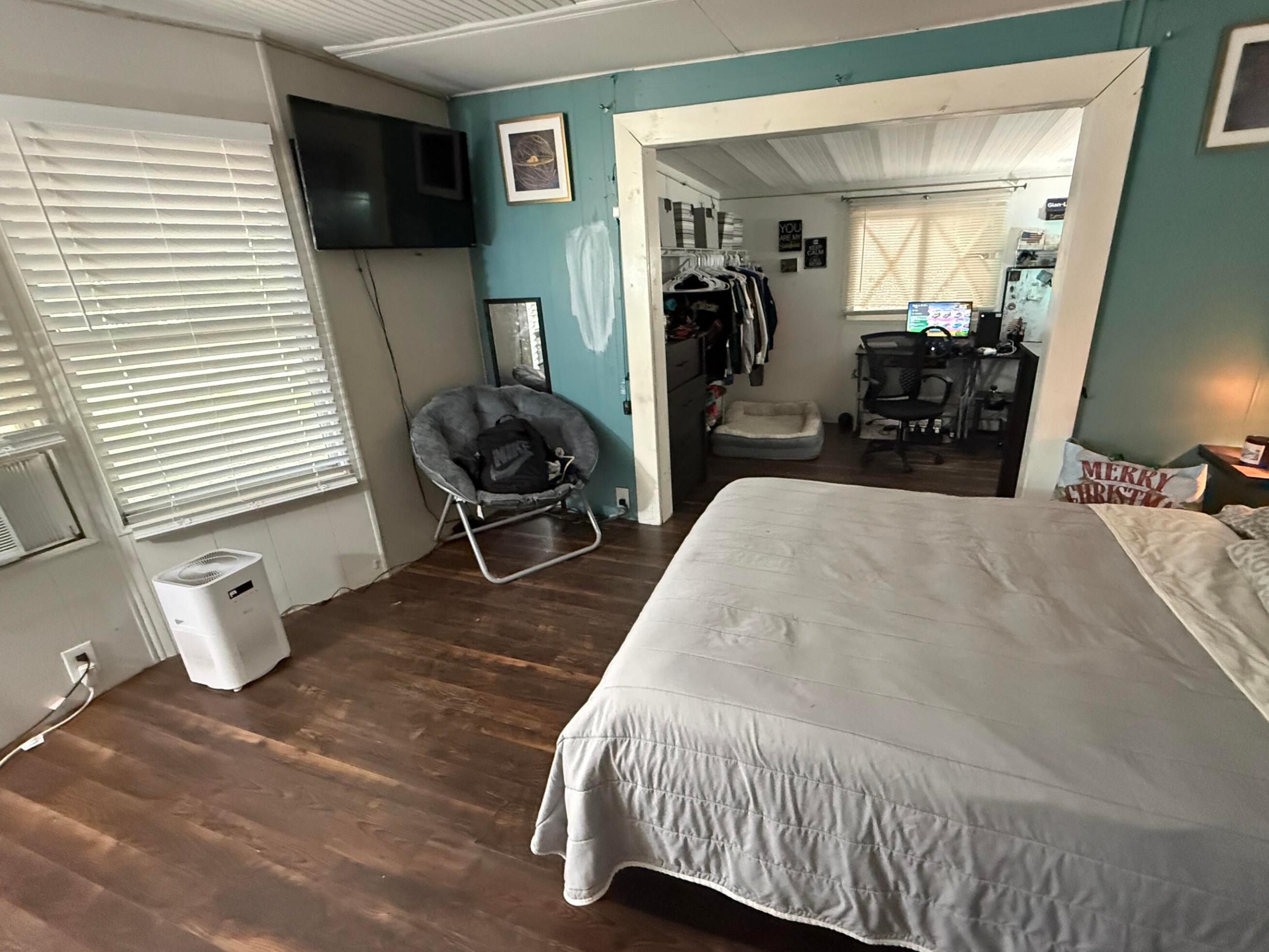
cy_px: 475
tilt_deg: -21.2
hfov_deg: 94.3
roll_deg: +2.3
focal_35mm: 16
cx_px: 687
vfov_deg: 78.1
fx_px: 587
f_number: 2.2
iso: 1000
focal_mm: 2.22
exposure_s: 1/60
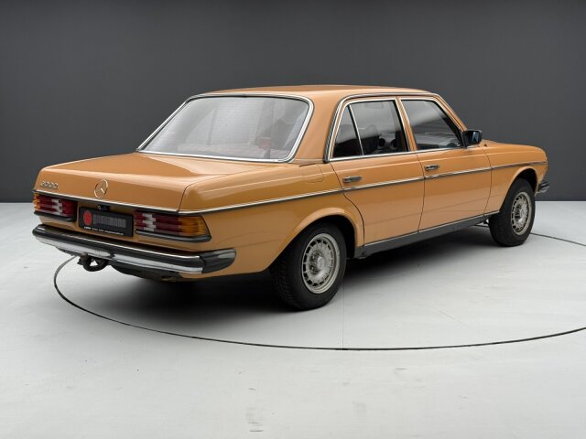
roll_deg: -0.1
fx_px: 813
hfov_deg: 39.7
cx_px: 293
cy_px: 220
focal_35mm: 48
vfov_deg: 30.3
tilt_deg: -9.2
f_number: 1.78
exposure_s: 1/80
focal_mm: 6.76
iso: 100
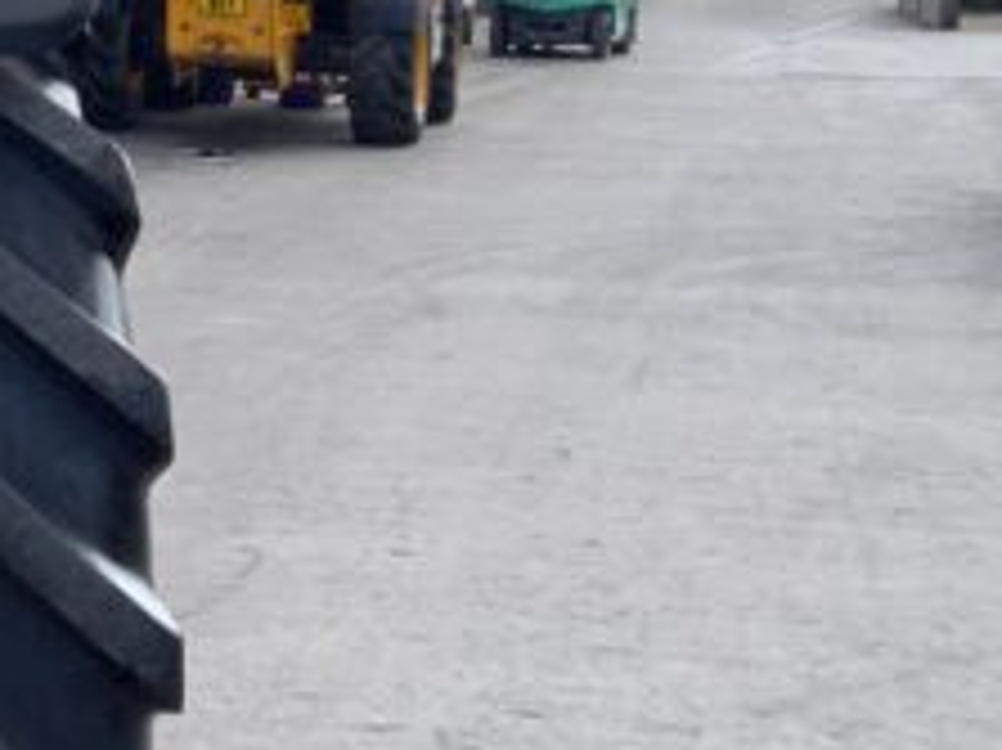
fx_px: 3848
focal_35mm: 133
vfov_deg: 11.1
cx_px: -759
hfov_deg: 13.4
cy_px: 36
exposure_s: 1/574
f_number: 1.8
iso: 16
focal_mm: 3
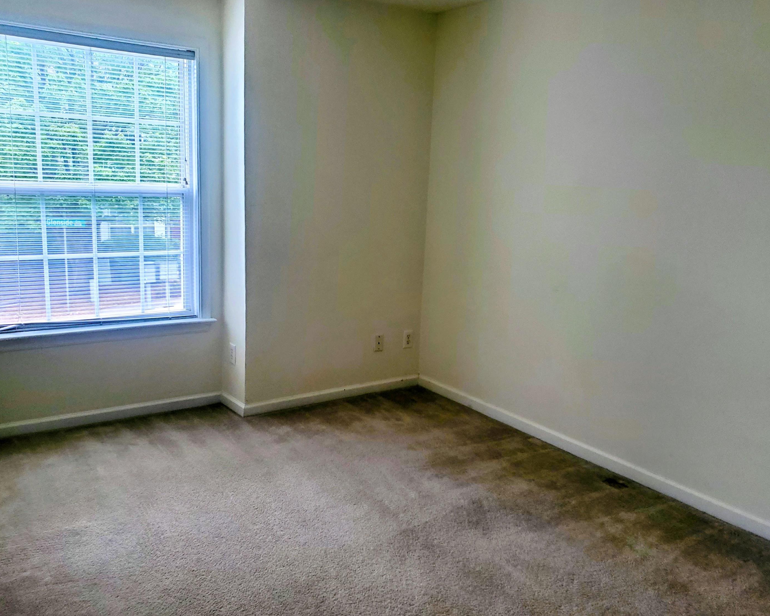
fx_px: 638
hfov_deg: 62.2
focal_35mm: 28
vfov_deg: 51.5
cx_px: 387
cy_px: 315
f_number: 2.4
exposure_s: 1/120
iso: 100
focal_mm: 4.3
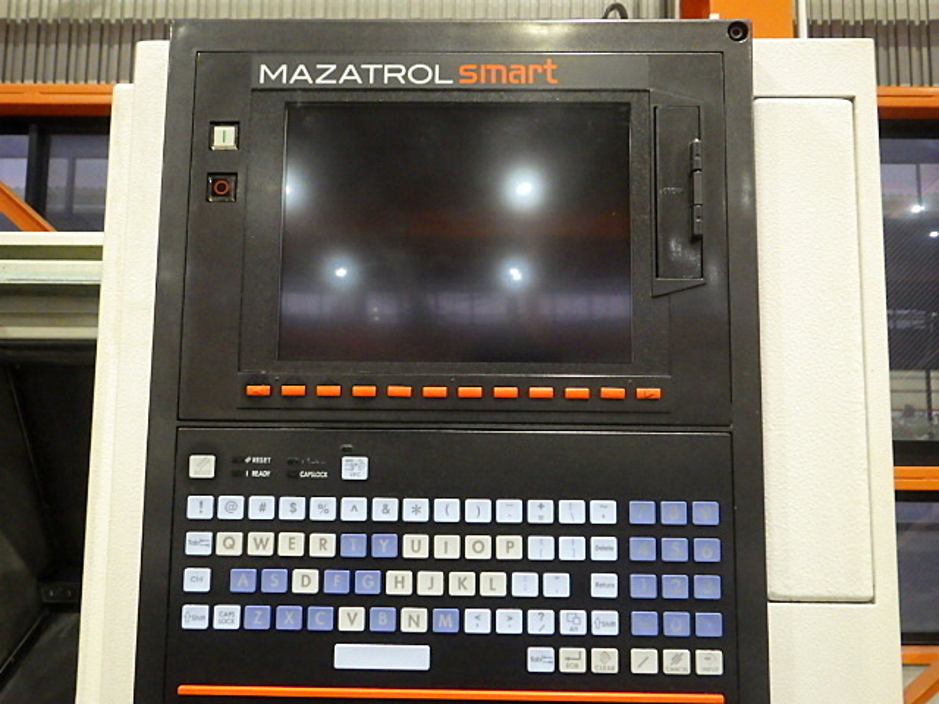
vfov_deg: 49.7
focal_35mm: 28
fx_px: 760
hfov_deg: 63.4
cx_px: 470
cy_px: 352
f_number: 3.5
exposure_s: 1/40
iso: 1600
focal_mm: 5
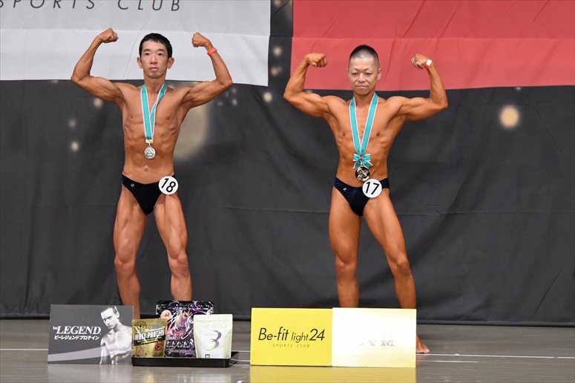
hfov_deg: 9.2
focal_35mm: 225
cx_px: 288
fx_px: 3592
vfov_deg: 6.1
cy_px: 192
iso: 5000
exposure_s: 1/400
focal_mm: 150
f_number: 5.6
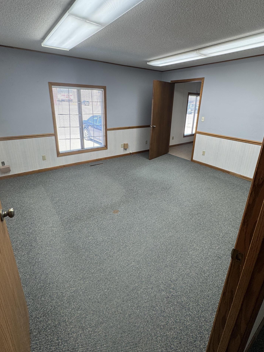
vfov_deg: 90.7
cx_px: 130
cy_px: 156
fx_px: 173
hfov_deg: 74.7
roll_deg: -0.2
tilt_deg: -16.6
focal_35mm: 17
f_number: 2.2
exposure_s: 1/120
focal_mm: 2.22
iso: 125
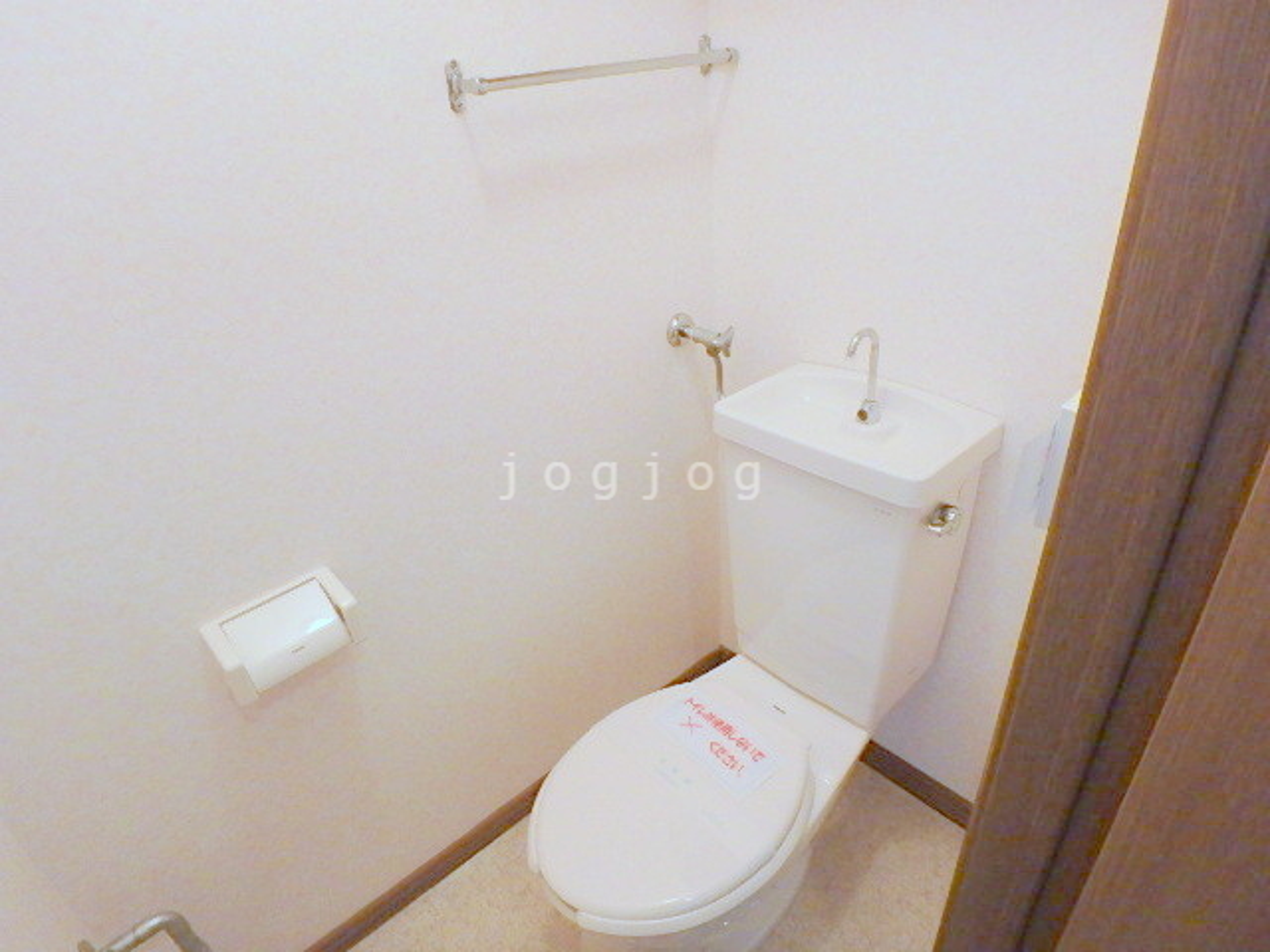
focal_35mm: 21
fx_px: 770
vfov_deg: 63.4
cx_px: 635
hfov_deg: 79.0
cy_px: 476
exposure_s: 1/30
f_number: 3.5
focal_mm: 3.7
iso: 500
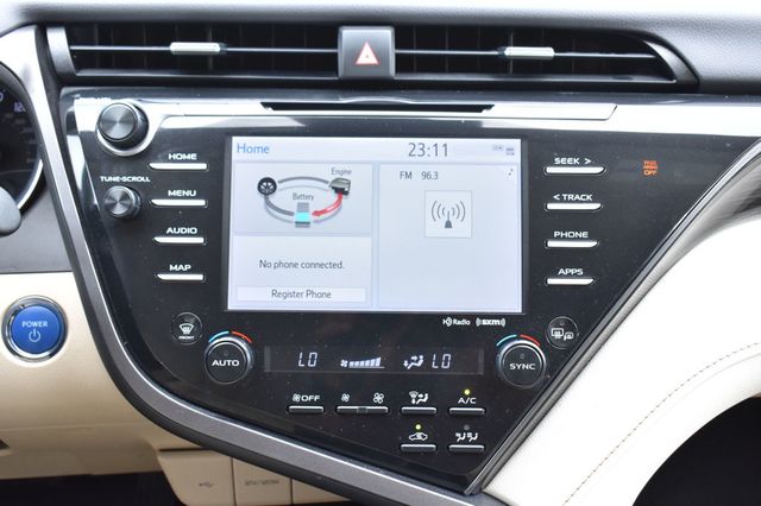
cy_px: 253
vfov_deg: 33.0
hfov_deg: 47.9
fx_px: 856
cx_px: 380
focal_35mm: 40
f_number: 5.6
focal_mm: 27
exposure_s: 1/125
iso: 720
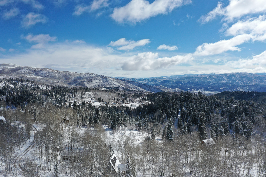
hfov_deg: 65.5
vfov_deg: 46.4
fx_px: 207
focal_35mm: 28
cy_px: 88
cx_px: 133
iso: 100
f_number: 7.1
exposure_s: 1/500
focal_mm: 10.26
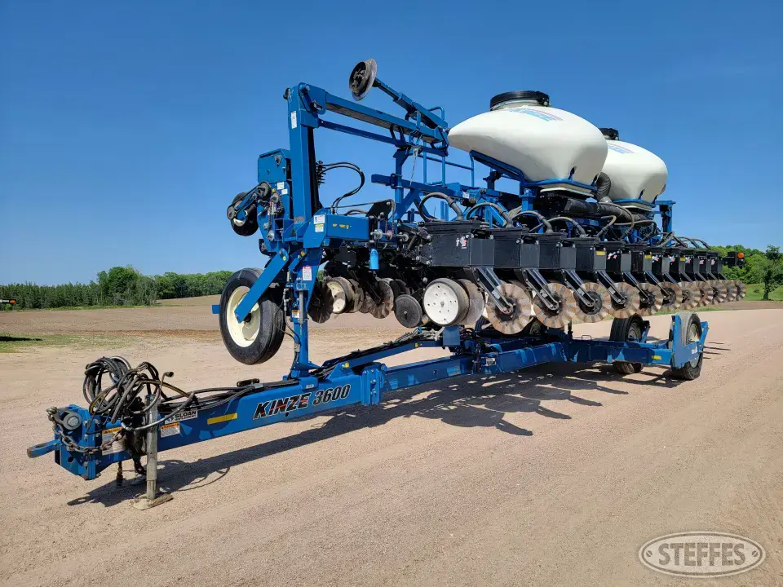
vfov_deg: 56.8
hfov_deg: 71.6
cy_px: 294
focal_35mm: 24
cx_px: 392
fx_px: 543
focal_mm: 6.7
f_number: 1.8
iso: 16
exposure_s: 1/909
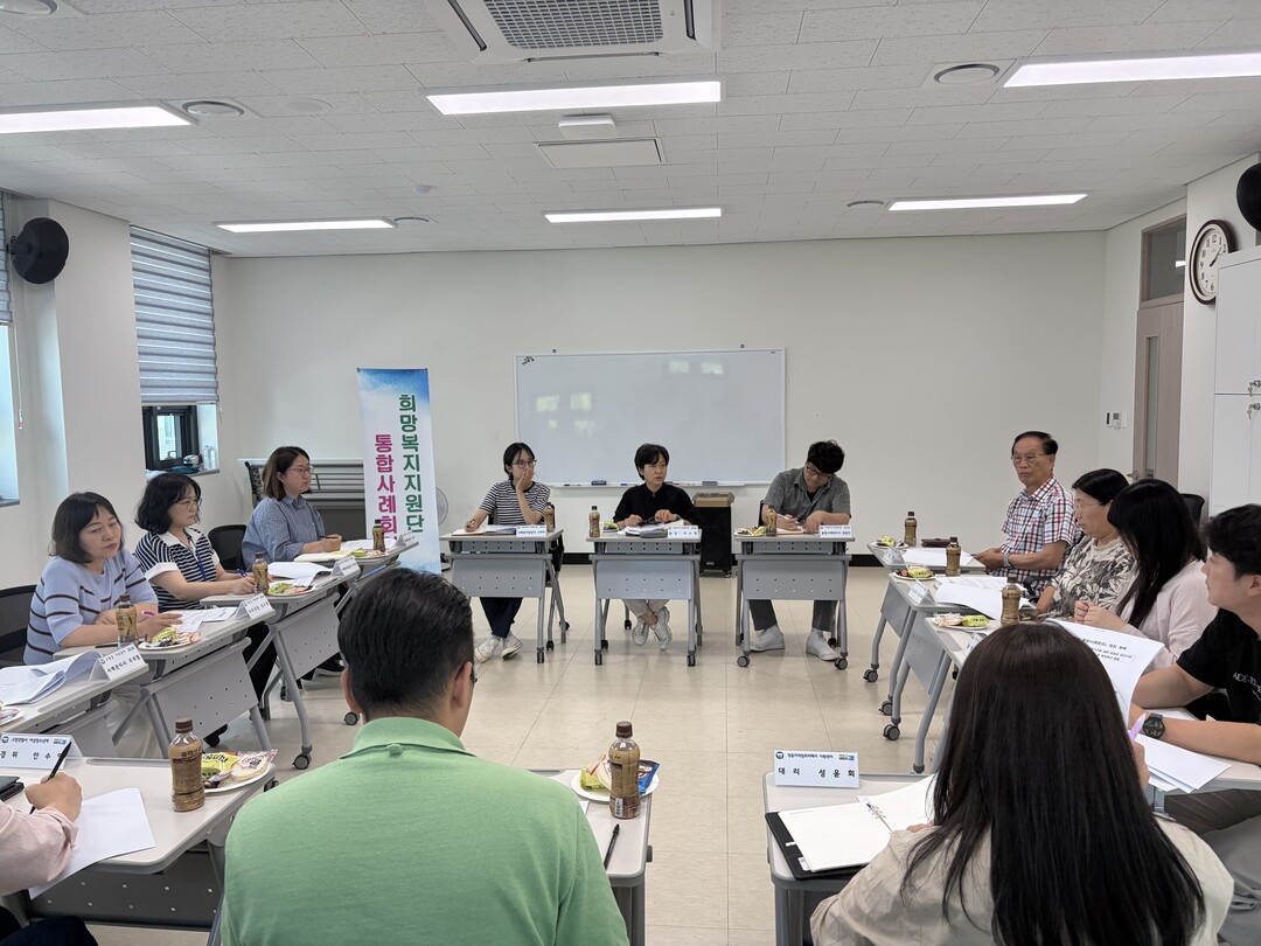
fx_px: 947
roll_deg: +1.6
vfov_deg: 53.1
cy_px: 473
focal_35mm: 26
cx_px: 630
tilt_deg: -4.1
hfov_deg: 67.3
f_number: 1.6
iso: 100
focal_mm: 5.96
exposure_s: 1/231
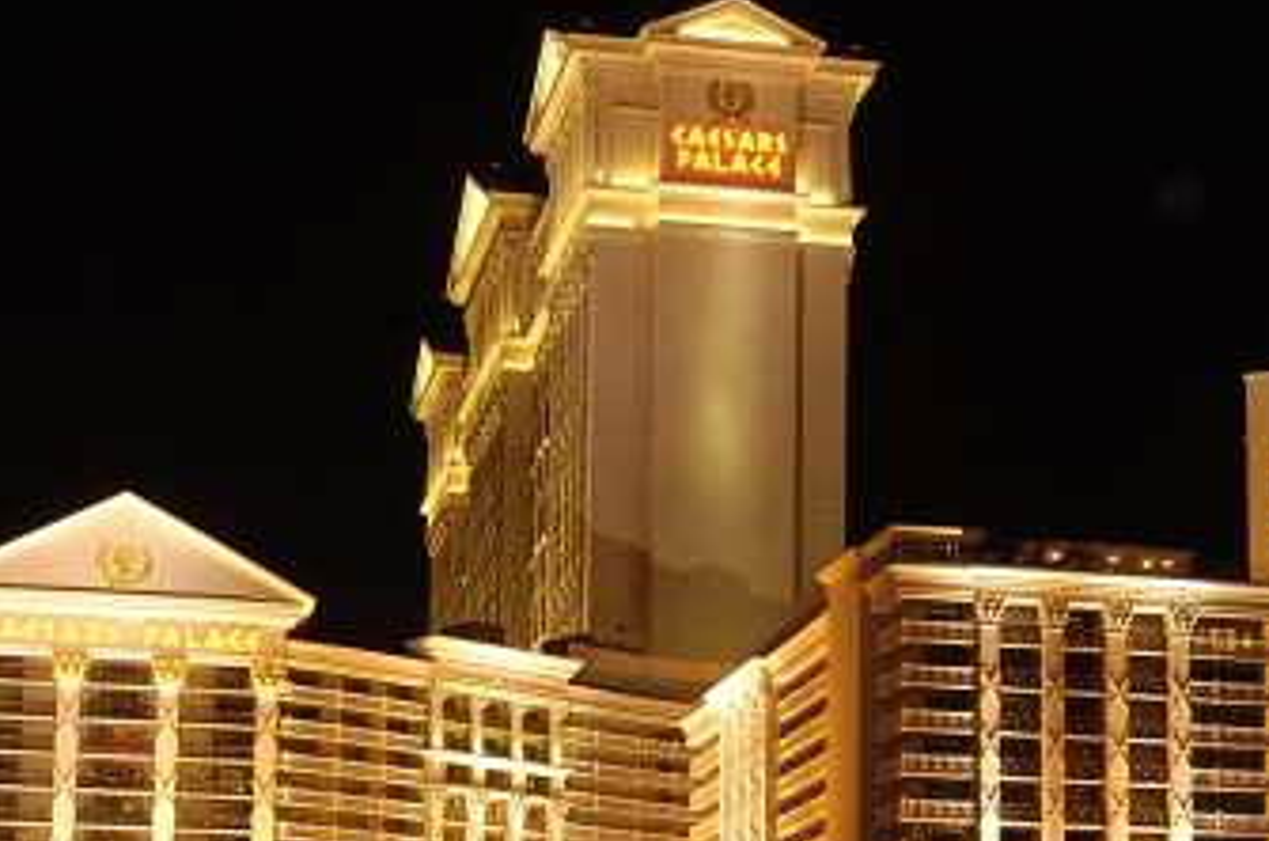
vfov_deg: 17.7
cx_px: 659
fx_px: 2646
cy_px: 805
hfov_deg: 27.0
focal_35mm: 75
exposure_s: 1.1
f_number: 8
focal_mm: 21
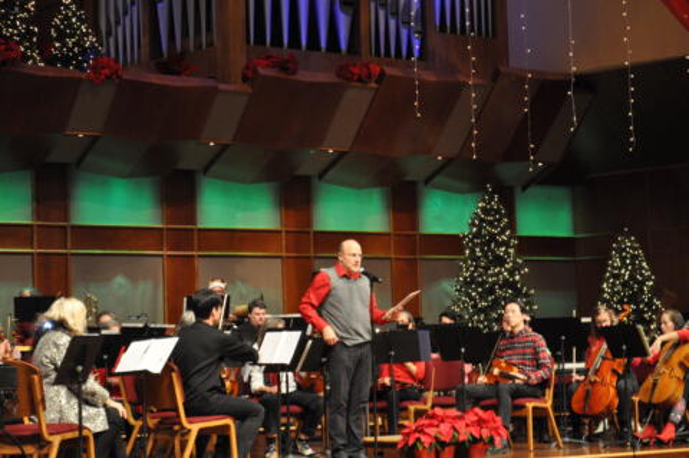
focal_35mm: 82
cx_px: 344
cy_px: 229
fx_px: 1577
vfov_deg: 16.5
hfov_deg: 24.6
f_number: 5.6
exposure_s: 1/30
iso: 1600
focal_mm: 55
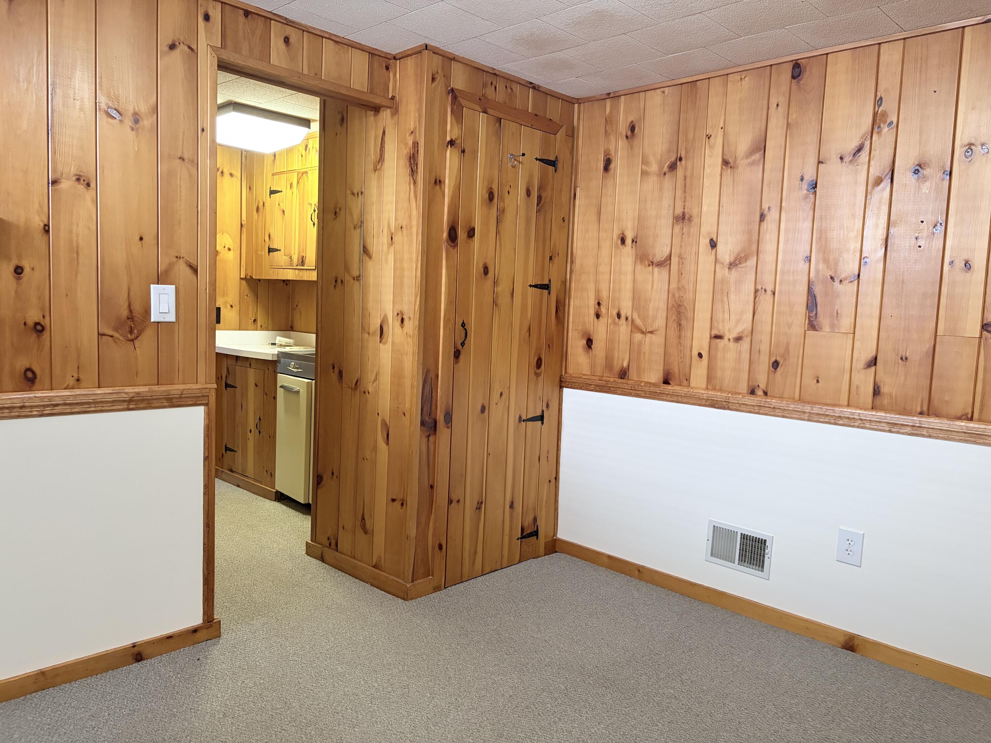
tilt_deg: -5.0
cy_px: 372
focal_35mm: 26
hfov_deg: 67.3
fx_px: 744
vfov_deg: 53.1
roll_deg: -2.7
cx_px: 496
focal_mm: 5.96
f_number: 1.6
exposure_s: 1/60
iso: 250
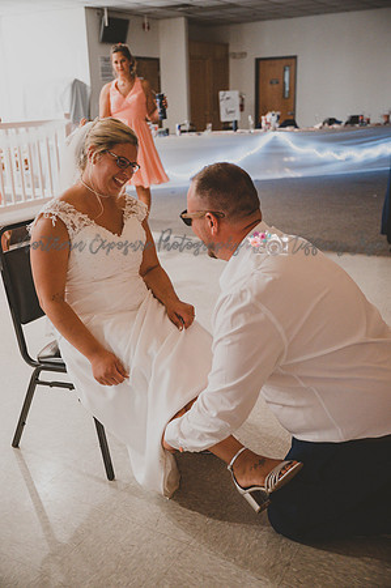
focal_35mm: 37
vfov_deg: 51.9
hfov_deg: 35.9
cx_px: 196
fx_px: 604
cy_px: 294
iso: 3200
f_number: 2.8
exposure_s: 1/125
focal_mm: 37
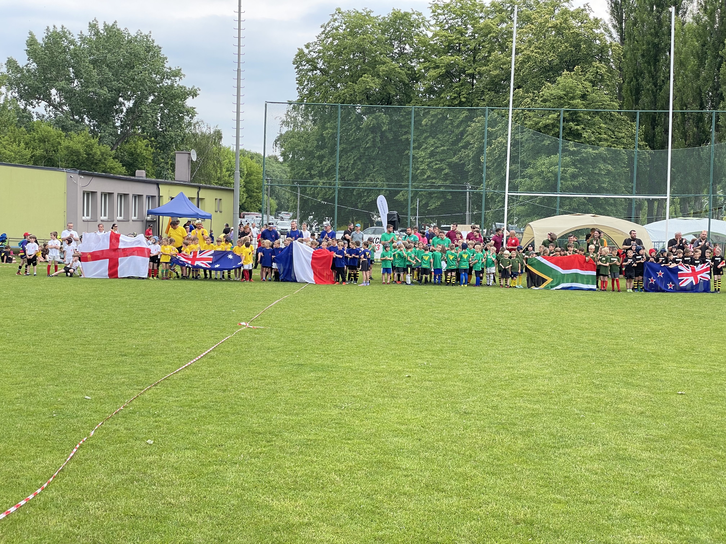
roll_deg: -1.9
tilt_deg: -1.5
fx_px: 1091
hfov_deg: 36.8
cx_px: 363
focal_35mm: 52
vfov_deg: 28.0
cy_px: 272
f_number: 2
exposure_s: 1/347
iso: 25
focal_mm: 6
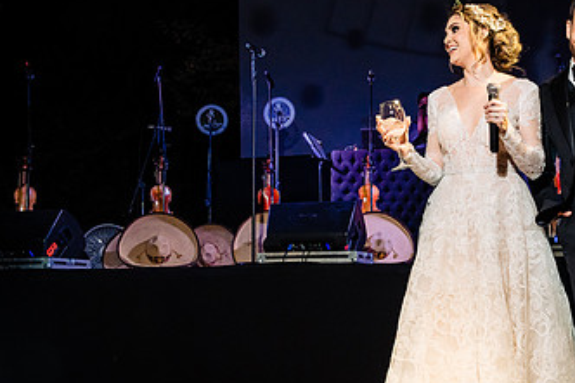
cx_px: 433
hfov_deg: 28.4
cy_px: 186
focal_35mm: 70
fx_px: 1117
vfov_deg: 19.4
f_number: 8
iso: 2000
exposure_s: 1/60
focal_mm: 38
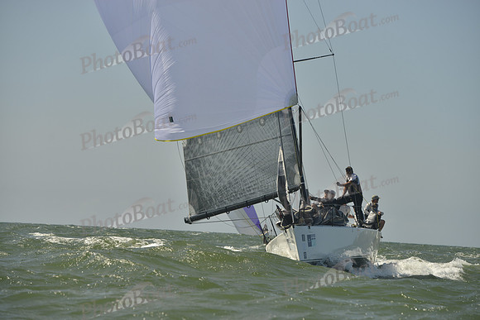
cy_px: 160
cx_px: 240
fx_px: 2067
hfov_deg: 13.2
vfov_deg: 8.9
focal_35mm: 155
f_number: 8
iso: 280
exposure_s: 1/1000
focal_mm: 155
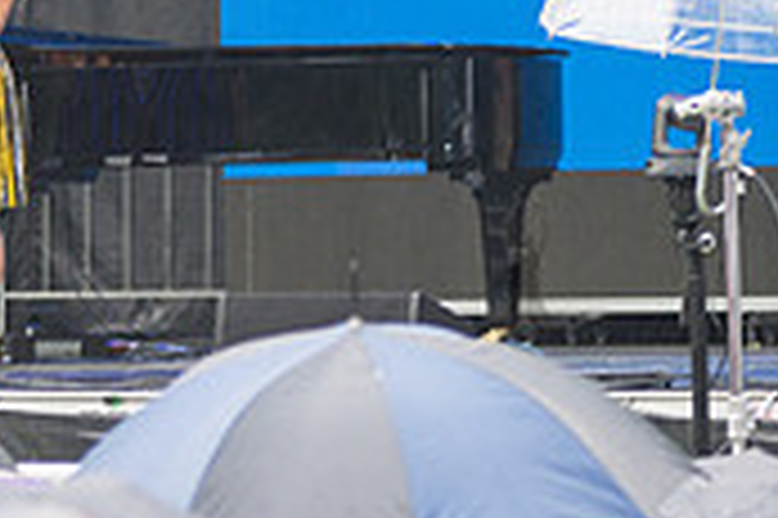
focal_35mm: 336
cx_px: -58
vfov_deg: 4.1
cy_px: 38
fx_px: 7254
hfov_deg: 6.1
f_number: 4
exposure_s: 1/125
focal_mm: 100
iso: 800
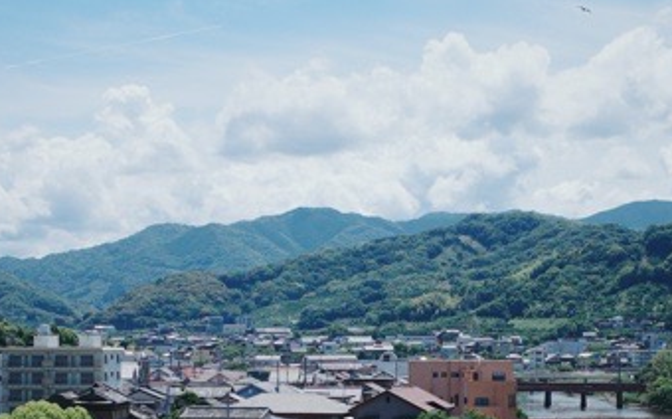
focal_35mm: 84
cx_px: 342
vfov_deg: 15.3
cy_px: 380
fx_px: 1537
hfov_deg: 24.7
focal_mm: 18.3
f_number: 4
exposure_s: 1/1600
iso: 200
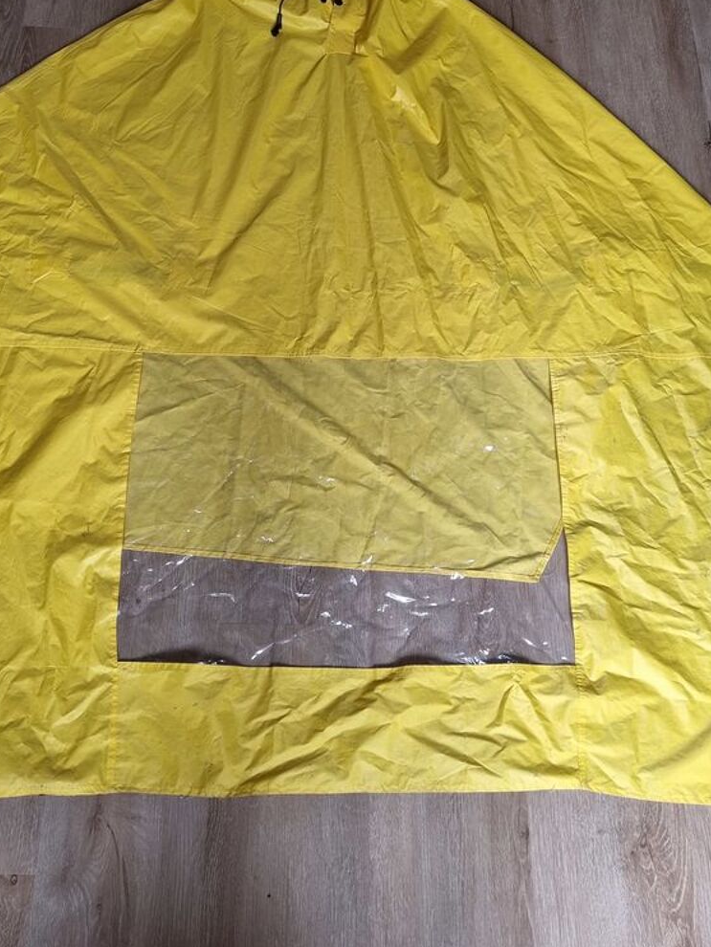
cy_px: 400
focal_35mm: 35
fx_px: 958
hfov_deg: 40.7
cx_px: 334
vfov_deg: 52.4
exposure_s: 1/100
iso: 80
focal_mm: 5.4
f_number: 1.8
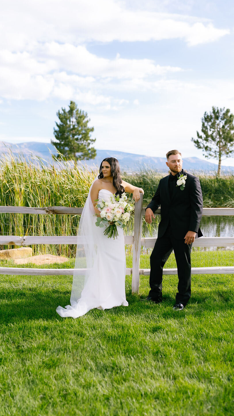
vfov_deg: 51.6
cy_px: 195
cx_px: 129
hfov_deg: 30.4
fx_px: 430
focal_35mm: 39
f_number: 2.2
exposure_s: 1/2000
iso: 160
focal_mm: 35
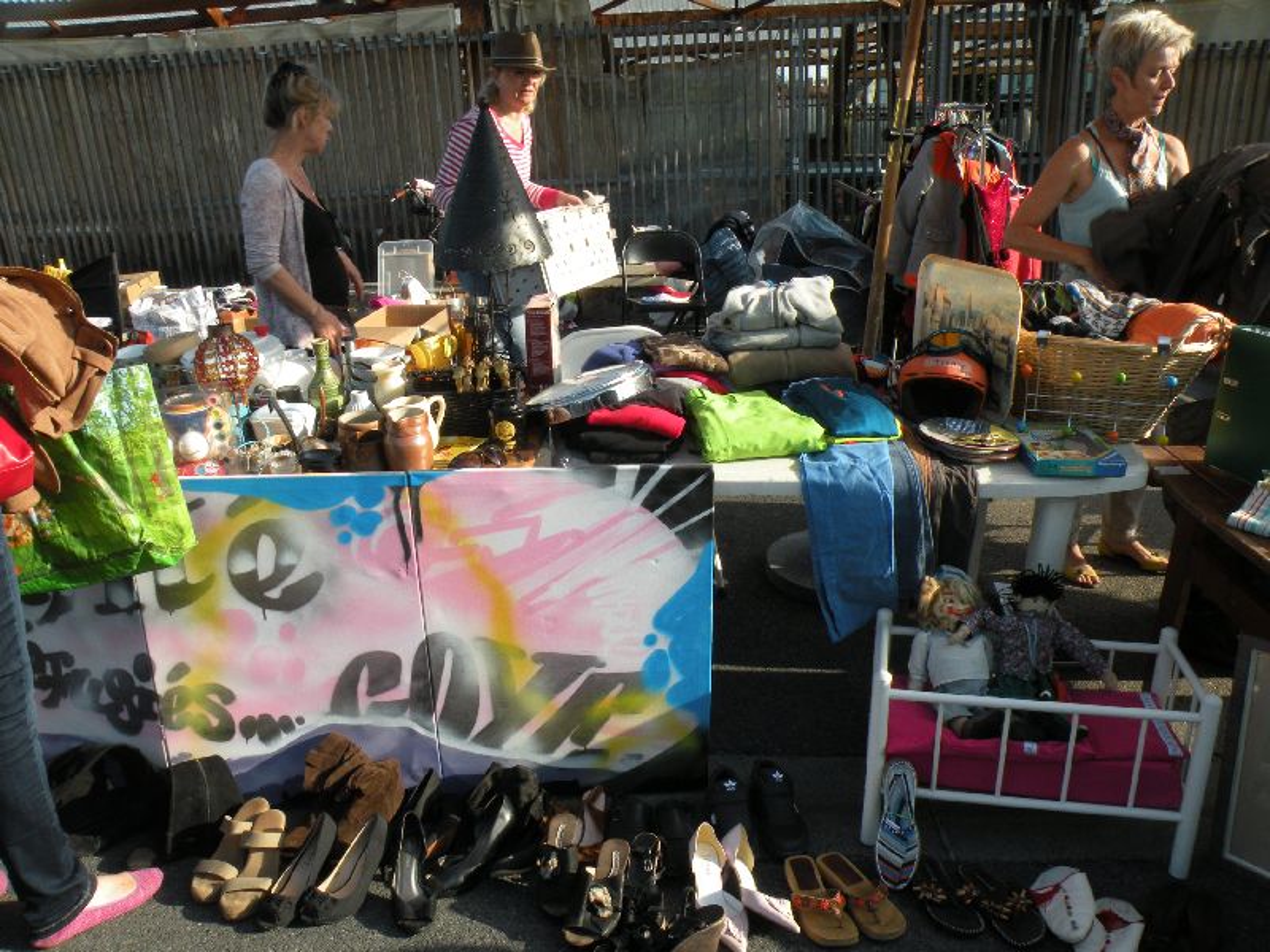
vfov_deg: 51.4
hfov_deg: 65.3
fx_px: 991
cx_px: 635
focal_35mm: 27
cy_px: 476
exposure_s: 1/125
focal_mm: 4.7
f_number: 7.1
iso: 100
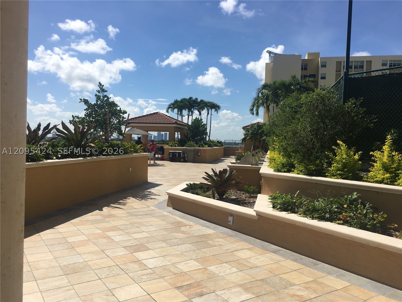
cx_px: 201
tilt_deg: -0.7
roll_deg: -0.6
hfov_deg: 61.7
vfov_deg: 48.2
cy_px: 151
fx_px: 337
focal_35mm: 29
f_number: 2.2
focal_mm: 4.15
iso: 25
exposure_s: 1/2959
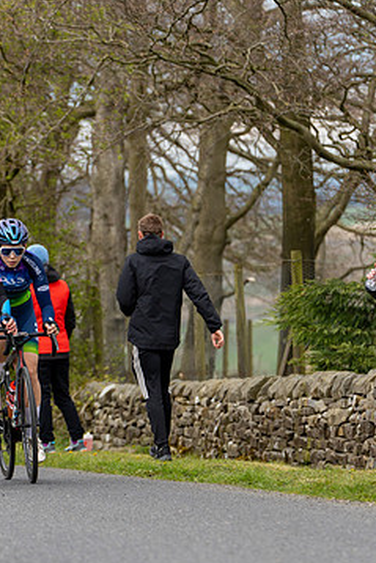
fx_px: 3725
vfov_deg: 8.6
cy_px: 284
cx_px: 27
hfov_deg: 5.8
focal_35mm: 238
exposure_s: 1/640
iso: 200
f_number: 4
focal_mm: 147
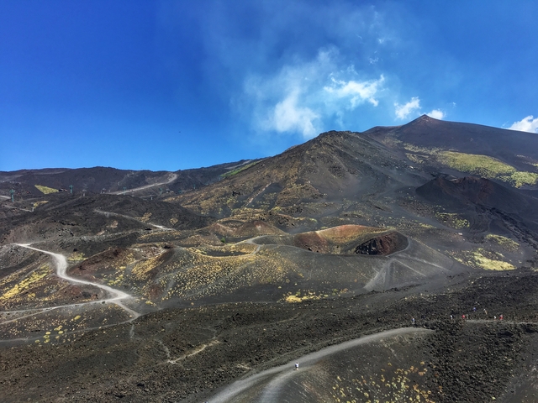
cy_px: 202
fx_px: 451
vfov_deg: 48.2
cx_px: 269
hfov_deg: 61.7
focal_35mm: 29
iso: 25
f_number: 2.2
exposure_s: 1/1183
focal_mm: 4.15
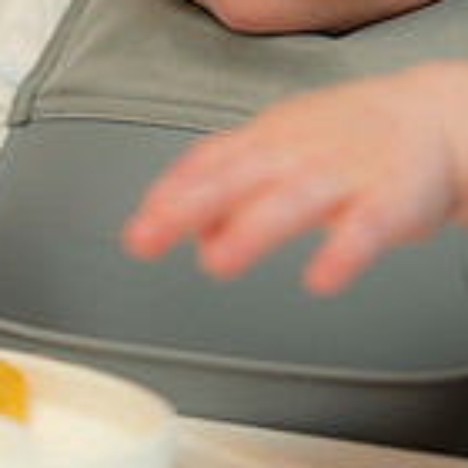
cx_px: 23
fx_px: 7786
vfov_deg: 3.4
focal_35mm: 509
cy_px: 43
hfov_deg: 3.4
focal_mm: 145
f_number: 2.8
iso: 125
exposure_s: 1/50
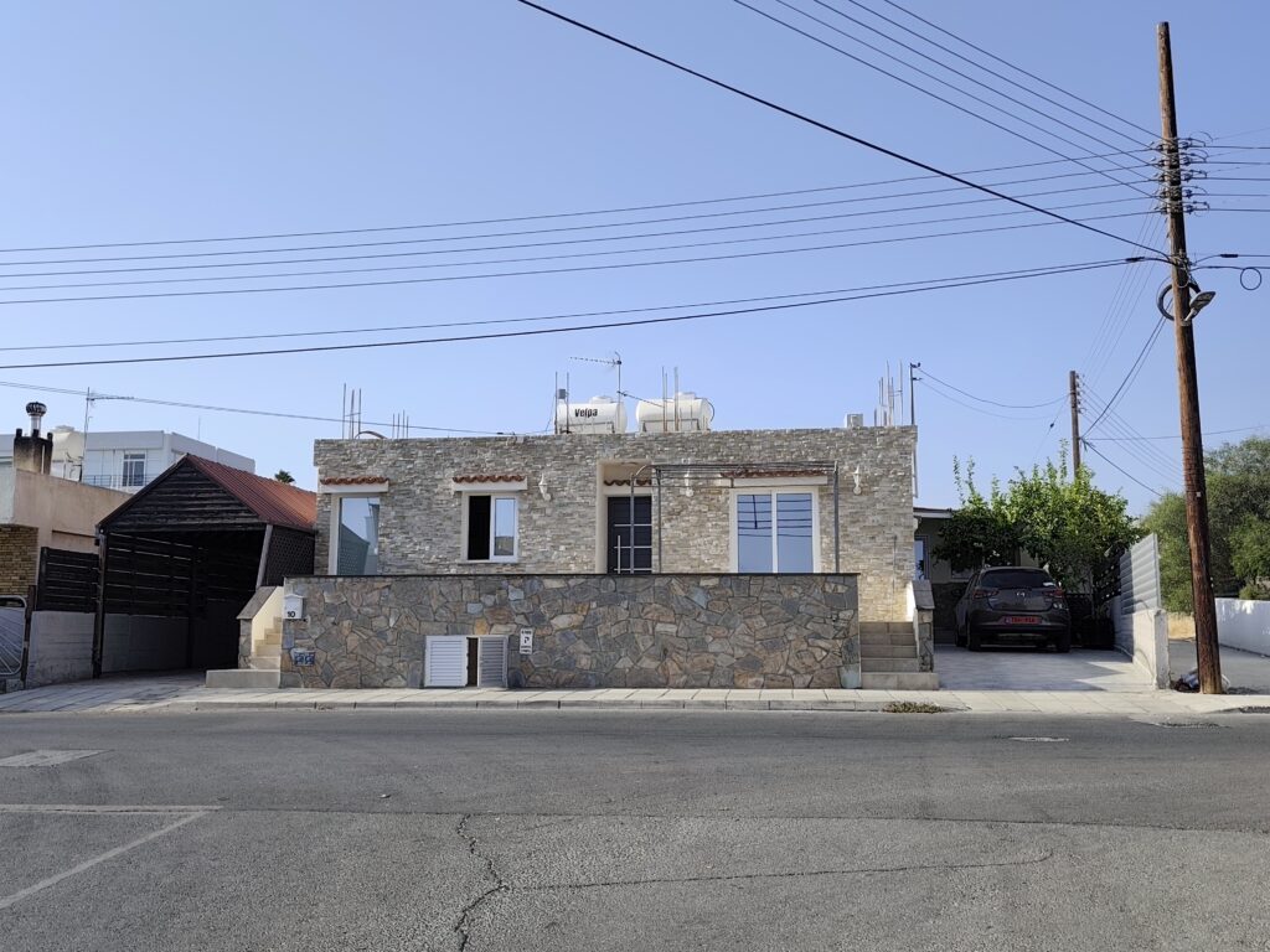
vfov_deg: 44.2
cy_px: 476
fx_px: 1174
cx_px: 635
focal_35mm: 32
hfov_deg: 56.8
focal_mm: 6.19
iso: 50
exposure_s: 1/764
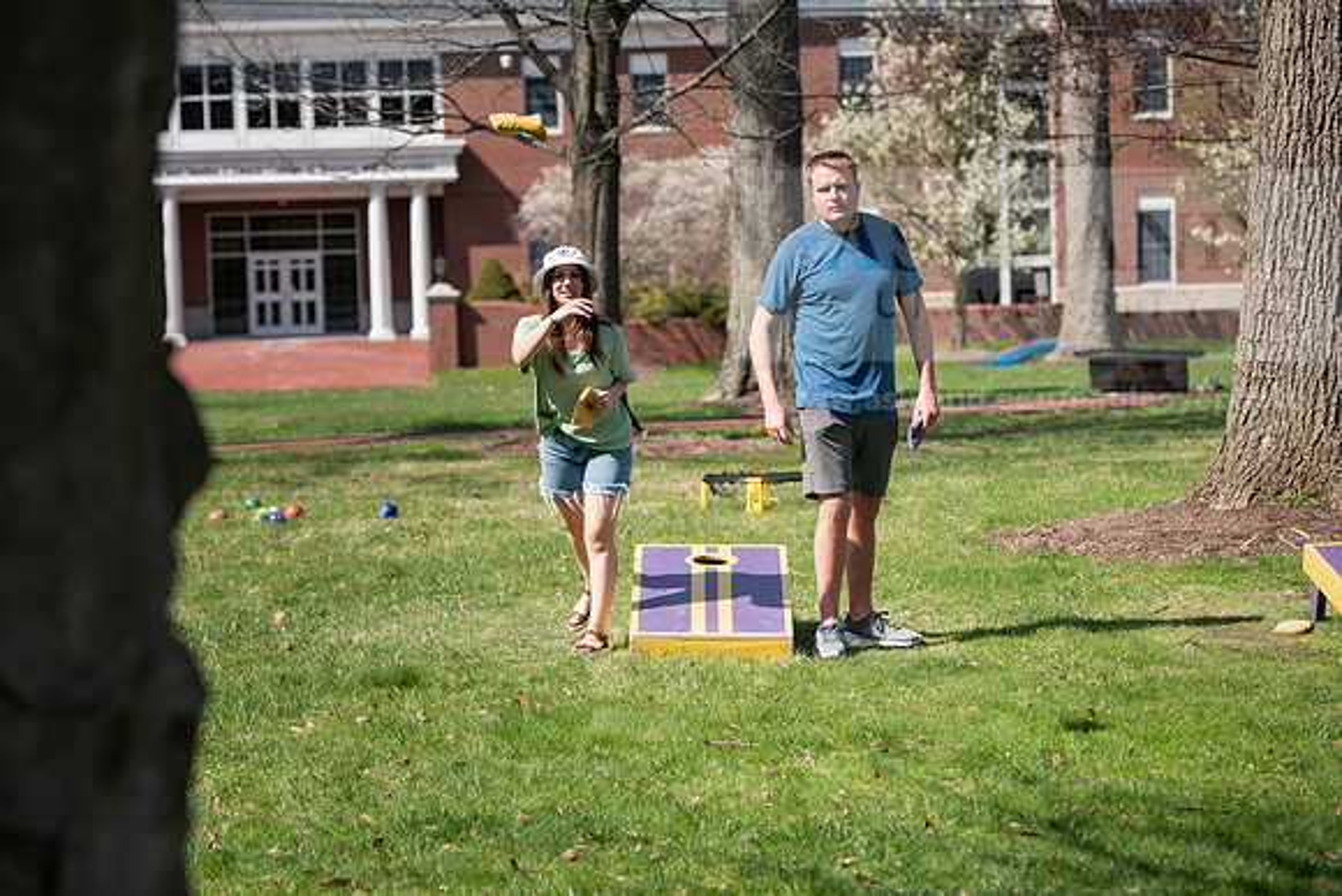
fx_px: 3728
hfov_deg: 20.4
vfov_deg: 13.7
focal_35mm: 100
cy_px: 448
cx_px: 671
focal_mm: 100
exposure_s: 1/1000
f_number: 4
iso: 160
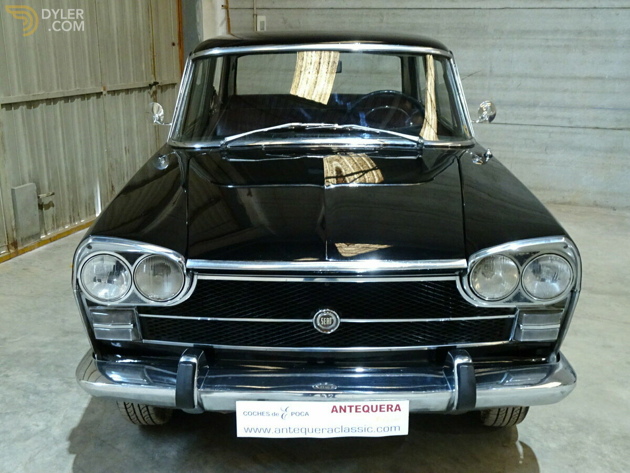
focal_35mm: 36
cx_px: 315
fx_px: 655
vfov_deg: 39.7
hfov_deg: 51.4
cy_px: 236
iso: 800
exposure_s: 1/8
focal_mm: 6.17
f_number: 4
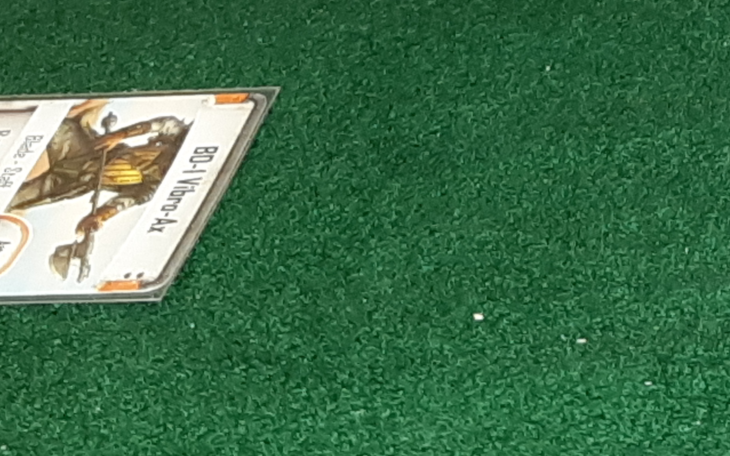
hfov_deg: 20.4
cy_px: -348
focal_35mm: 89
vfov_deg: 13.3
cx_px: 1058
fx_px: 1771
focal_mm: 3.93
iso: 100
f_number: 1.7
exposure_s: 1/50
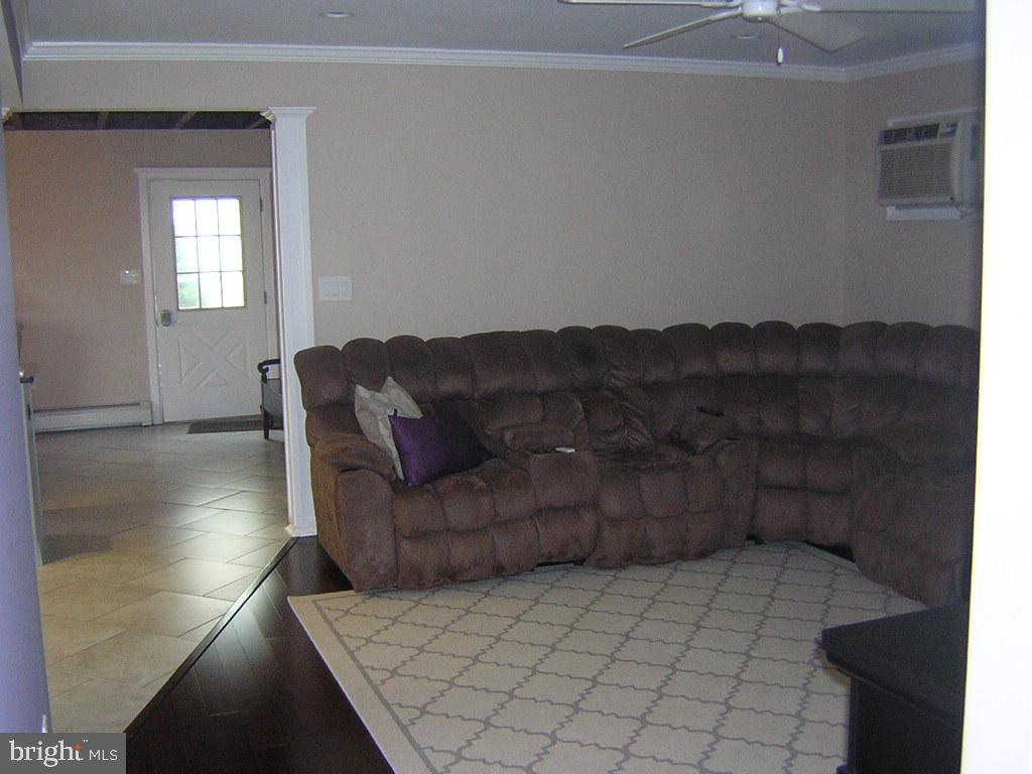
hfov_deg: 51.4
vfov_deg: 39.7
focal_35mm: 36
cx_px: 516
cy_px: 387
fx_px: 1073
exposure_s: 1/60.1
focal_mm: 4.7
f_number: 2.6
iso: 400
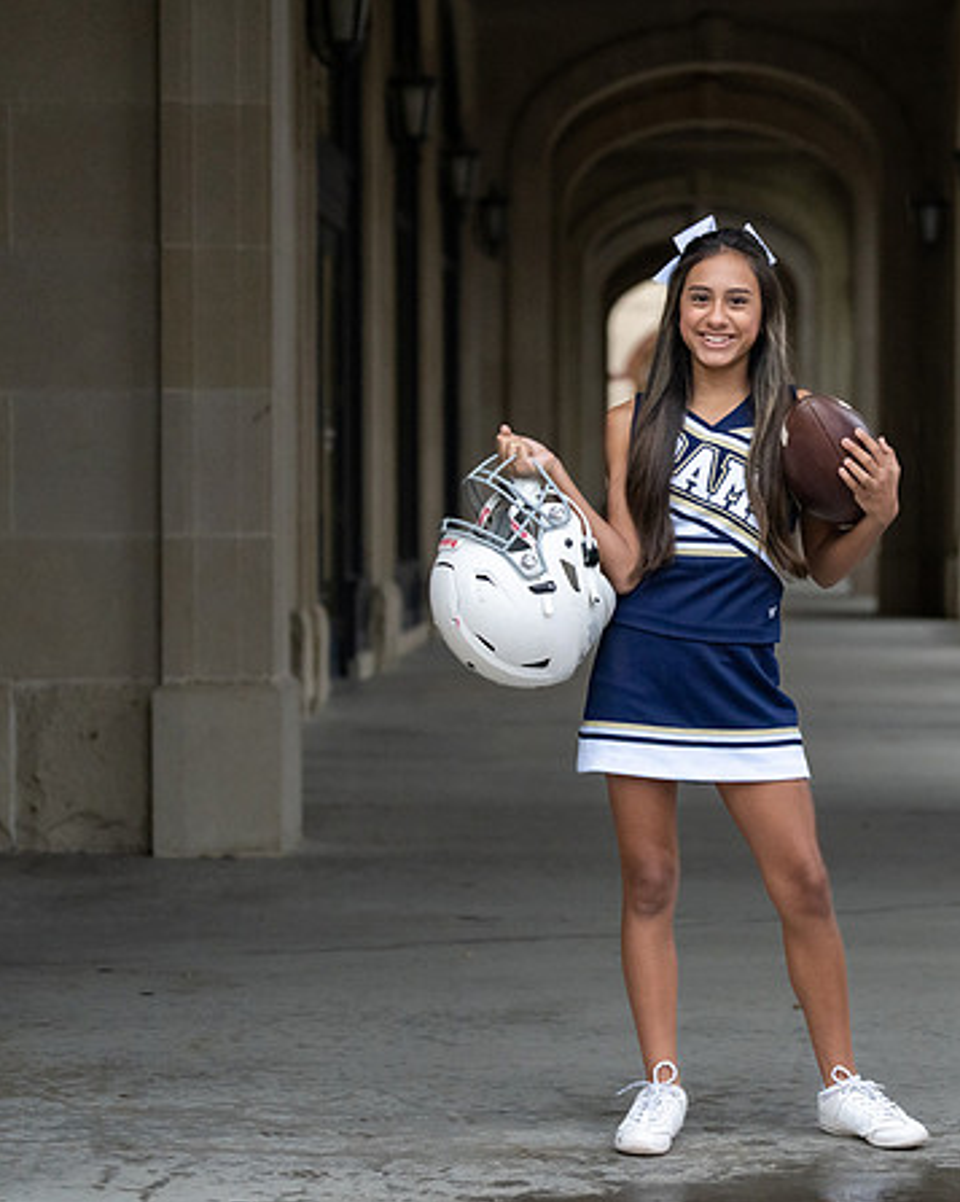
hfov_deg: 15.0
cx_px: 706
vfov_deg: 18.8
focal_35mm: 102
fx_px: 3626
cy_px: 608
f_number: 2.8
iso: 3200
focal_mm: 70
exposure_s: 1/250
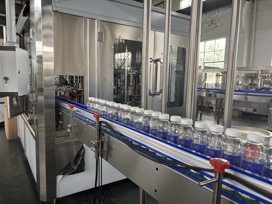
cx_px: 136
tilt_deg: -6.4
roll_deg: -1.3
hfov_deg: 67.3
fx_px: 204
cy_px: 102
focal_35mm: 26
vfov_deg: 53.1
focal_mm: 5.96
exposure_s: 1/121
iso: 80
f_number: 1.6
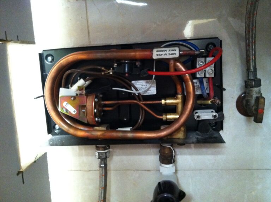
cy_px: 101
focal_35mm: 35
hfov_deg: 52.7
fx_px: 274
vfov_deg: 40.6
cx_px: 136
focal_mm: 3.85
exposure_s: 1/15
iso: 800
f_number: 2.8
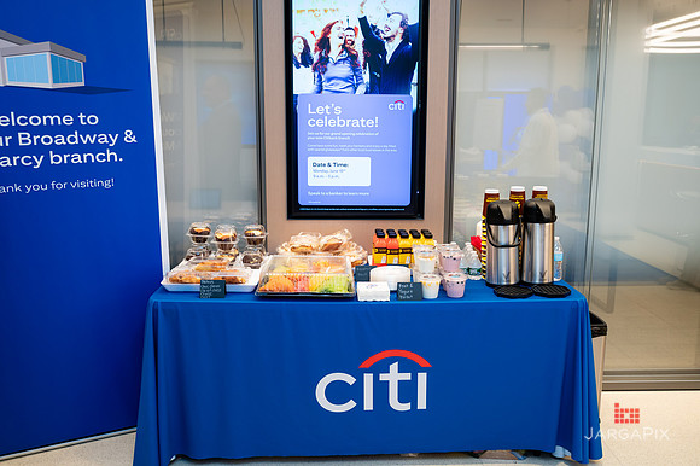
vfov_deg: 40.3
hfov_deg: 57.8
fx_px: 634
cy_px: 229
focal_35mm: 33
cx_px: 357
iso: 400
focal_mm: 31
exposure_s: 1/200
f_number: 3.2
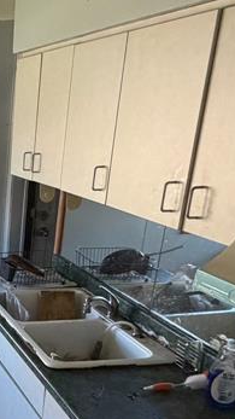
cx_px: -139
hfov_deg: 21.3
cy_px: 280
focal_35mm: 45
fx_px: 499
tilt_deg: -19.4
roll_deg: +1.1
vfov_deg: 44.8
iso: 320
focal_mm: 2.22
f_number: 2.2
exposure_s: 1/121
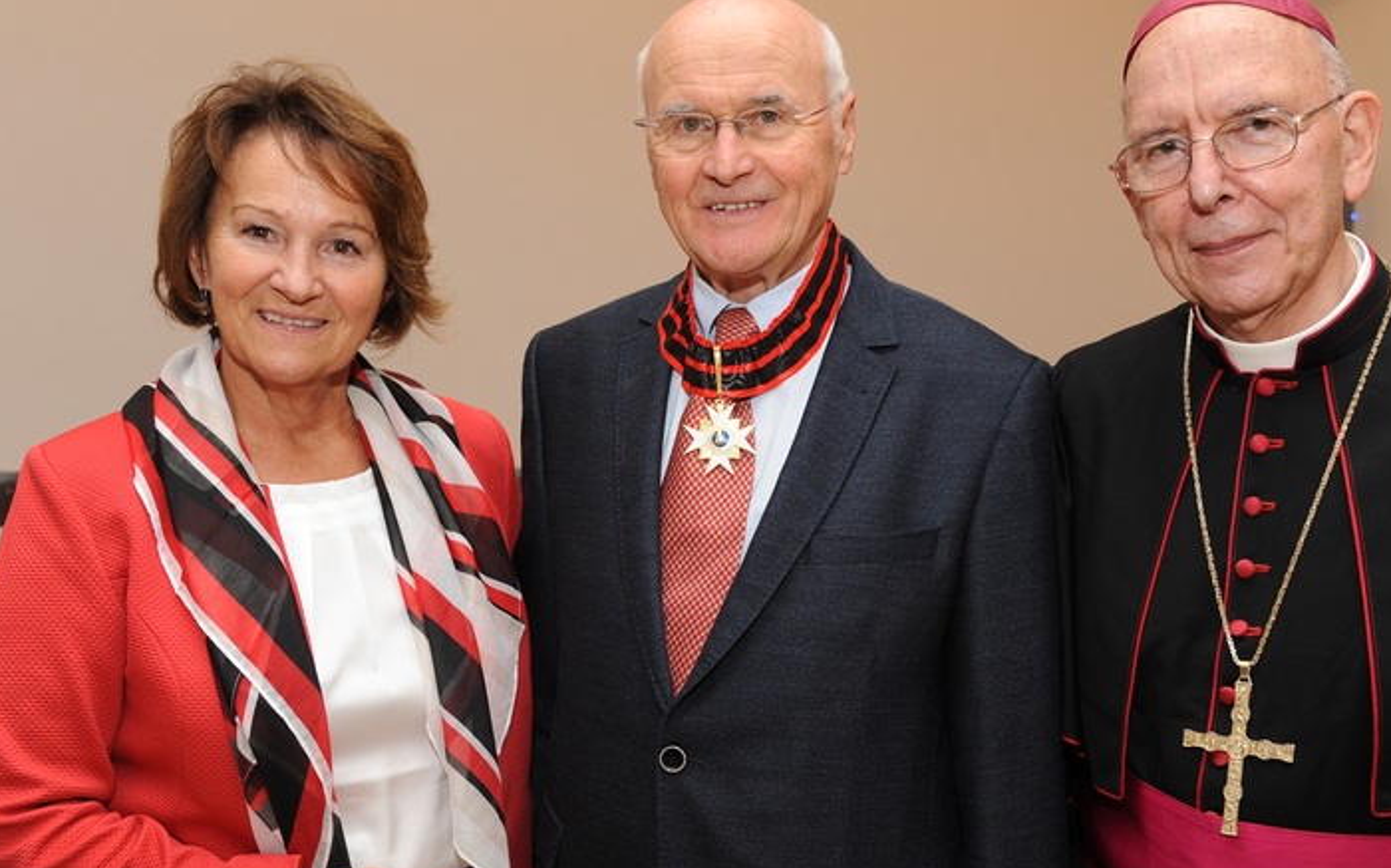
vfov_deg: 30.5
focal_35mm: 42
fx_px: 1592
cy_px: 469
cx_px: 753
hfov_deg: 47.2
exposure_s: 1/160
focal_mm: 32
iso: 1000
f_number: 4.5
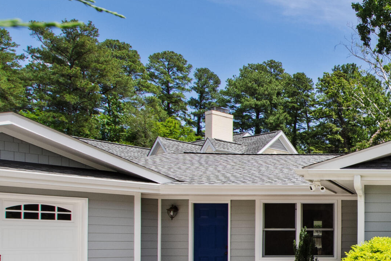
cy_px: 226
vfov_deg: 30.7
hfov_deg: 35.3
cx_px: 482
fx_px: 456
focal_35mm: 42
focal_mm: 10
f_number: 8
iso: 200
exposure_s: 1/250
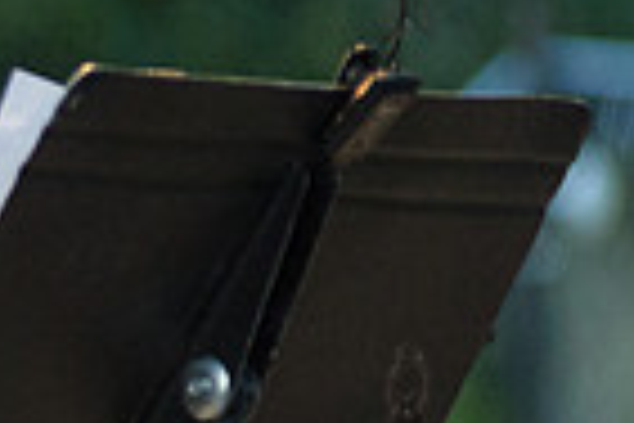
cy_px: 293
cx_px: -451
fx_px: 17205
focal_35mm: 977
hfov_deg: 2.1
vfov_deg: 1.4
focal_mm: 200
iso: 1600
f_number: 2.8
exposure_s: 1/500
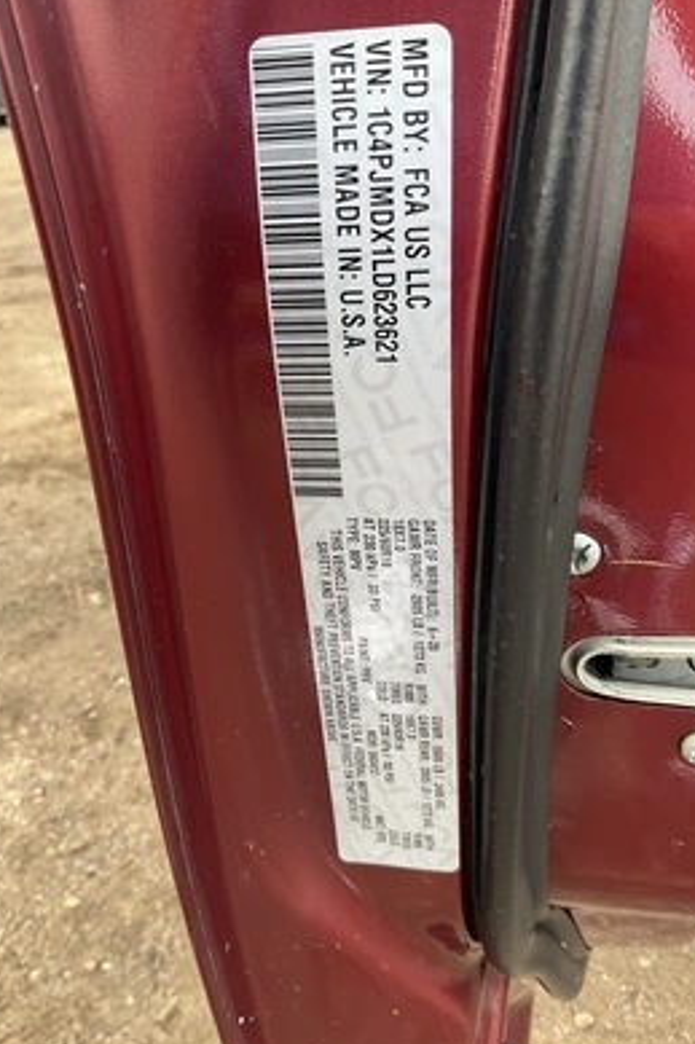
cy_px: 523
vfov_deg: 60.3
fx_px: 898
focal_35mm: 31
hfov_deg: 42.3
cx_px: 319
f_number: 1.8
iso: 25
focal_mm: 3
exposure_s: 1/122
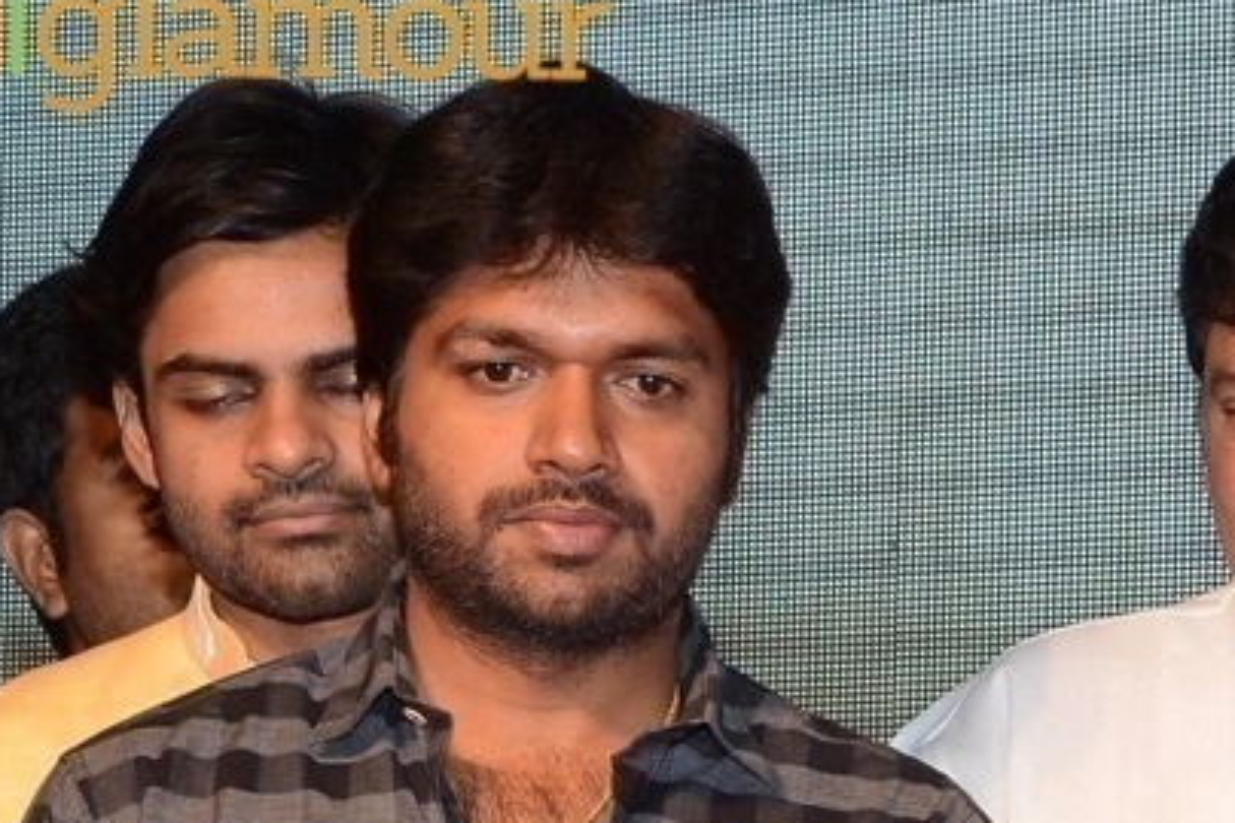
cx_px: 1381
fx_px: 8816
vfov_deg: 5.3
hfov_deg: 8.0
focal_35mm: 257
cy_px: 1129
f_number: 5.6
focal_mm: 58
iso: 640
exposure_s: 1/125
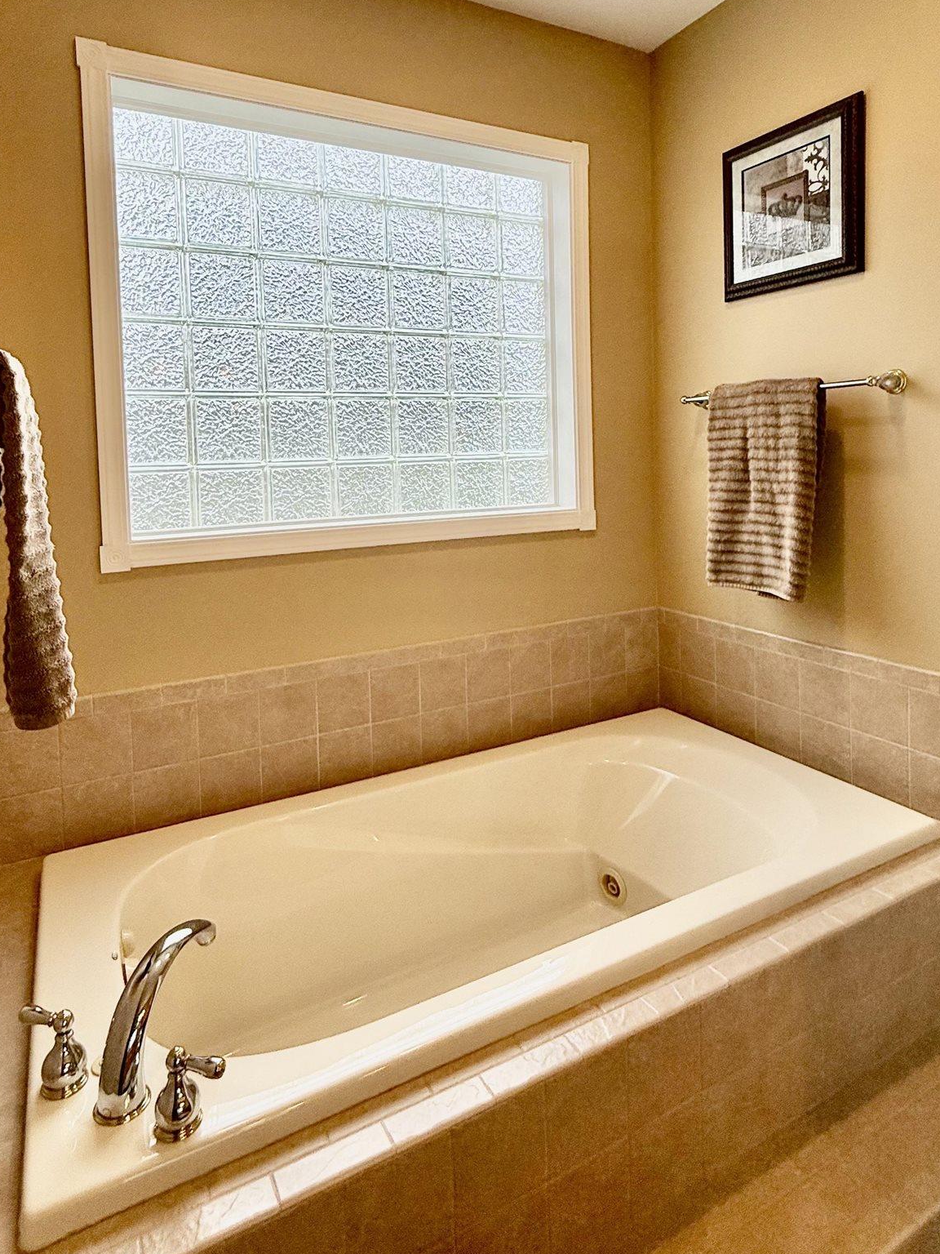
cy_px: 487
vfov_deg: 77.9
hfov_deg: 63.4
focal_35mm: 21
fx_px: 760
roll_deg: +1.9
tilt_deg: -0.4
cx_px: 459
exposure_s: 1/177
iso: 50
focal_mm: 2.22
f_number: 2.2
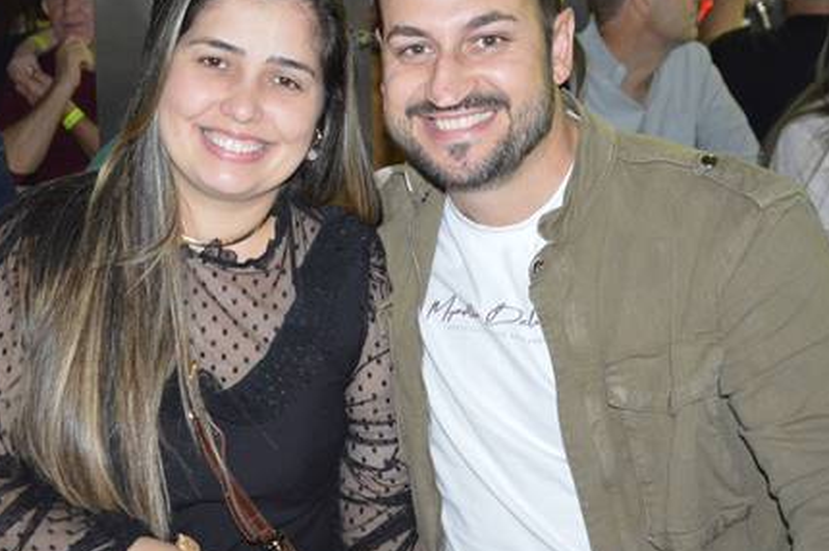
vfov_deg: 21.5
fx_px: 1450
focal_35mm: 63
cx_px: 368
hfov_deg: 31.9
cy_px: 222
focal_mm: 30
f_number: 4.2
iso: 3200
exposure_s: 1/60
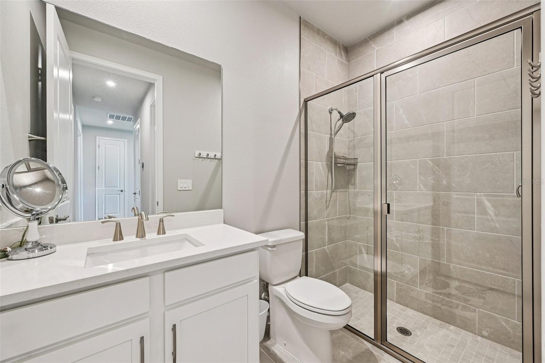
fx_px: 212
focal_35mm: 14
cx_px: 272
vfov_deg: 81.2
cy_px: 182
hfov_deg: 104.3
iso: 400
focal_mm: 14
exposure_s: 1/15
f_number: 8
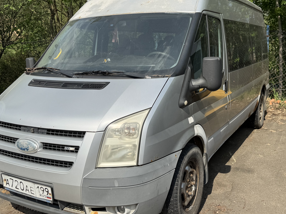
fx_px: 314
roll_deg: -0.2
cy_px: 83
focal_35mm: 38
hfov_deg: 49.0
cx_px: 147
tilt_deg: -6.8
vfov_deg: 37.5
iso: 80
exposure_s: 1/4950
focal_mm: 6.76
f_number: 1.78
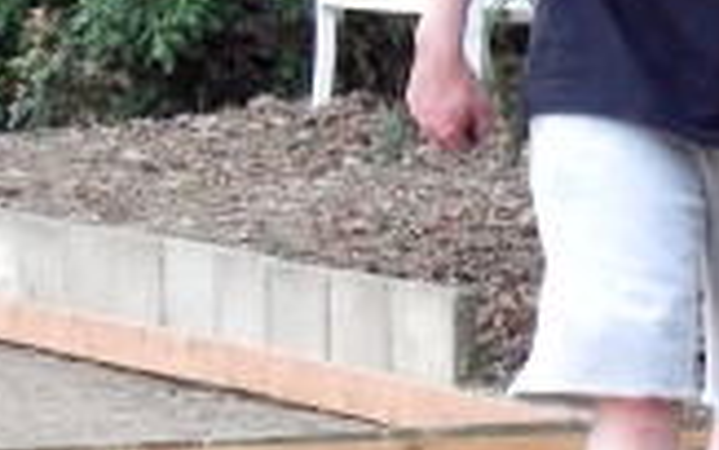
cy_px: 9
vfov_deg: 3.3
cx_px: 688
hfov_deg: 5.2
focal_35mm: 403
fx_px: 7900
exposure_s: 1/45.2
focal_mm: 23
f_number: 4.5
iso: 160
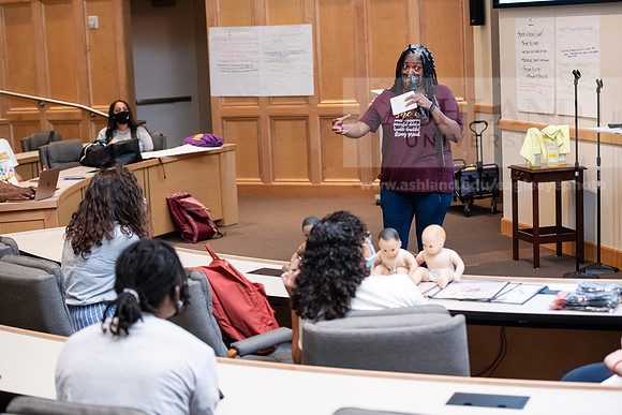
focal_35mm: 70
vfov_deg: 19.5
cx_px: 311
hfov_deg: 28.8
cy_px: 208
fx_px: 1210
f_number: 3.5
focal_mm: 70
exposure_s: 1/160
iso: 1250
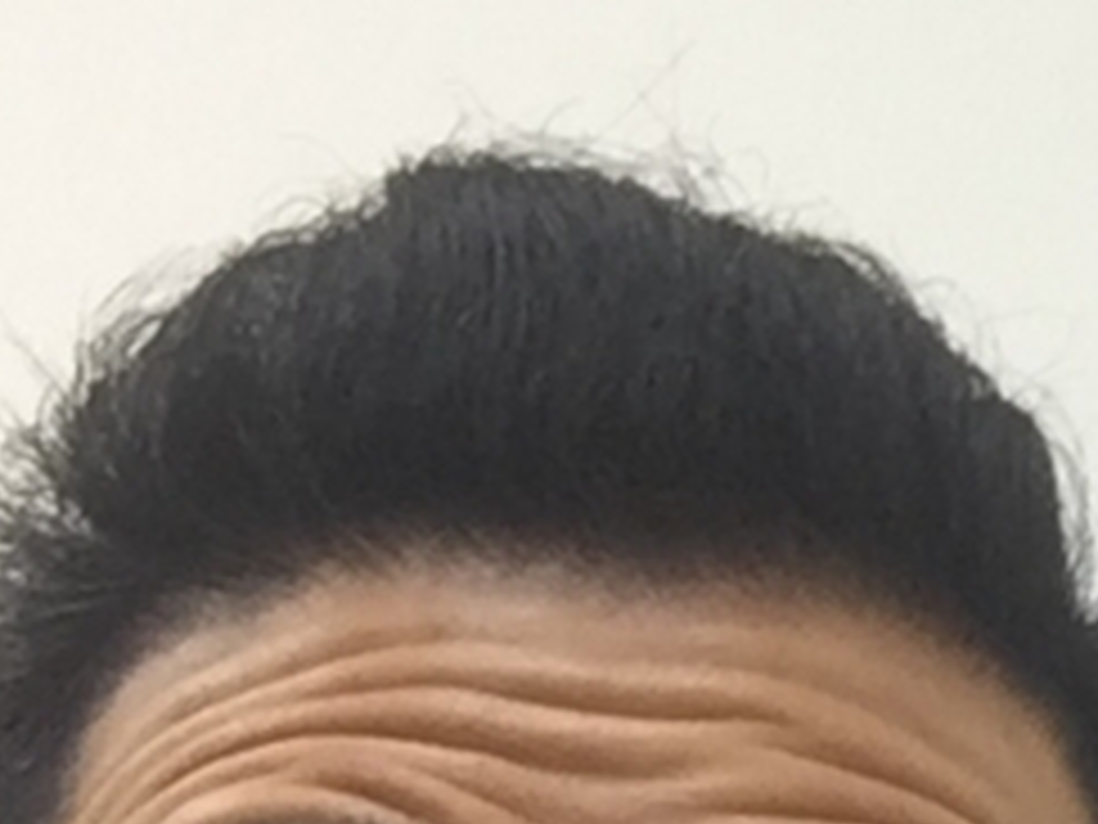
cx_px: 1768
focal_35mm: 130
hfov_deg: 14.0
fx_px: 4124
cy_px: 923
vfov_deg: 11.2
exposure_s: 1/30
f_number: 2.2
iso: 40
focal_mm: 2.65
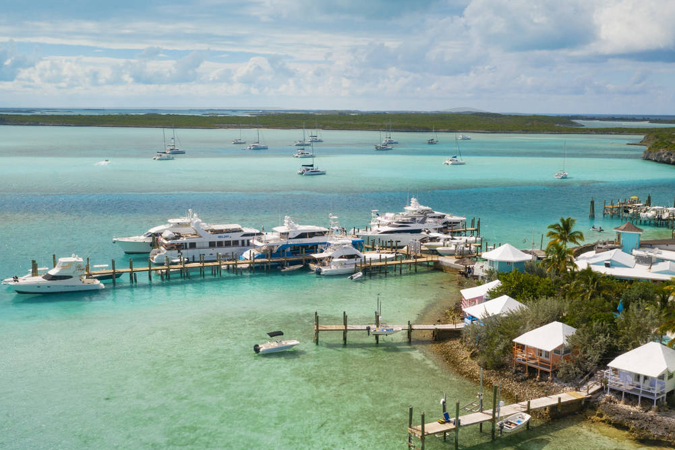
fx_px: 787
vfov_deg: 31.9
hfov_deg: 46.4
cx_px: 366
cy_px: 240
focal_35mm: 42
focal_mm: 10.26
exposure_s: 1/60
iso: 100
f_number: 6.3
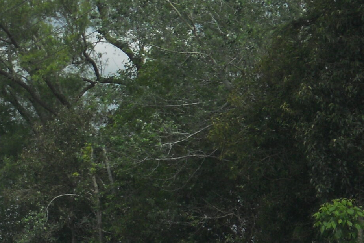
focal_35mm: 187
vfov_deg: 7.3
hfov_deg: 10.8
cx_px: -74
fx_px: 1891
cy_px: 195
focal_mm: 11.7
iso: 80
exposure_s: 1/640
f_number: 5.3
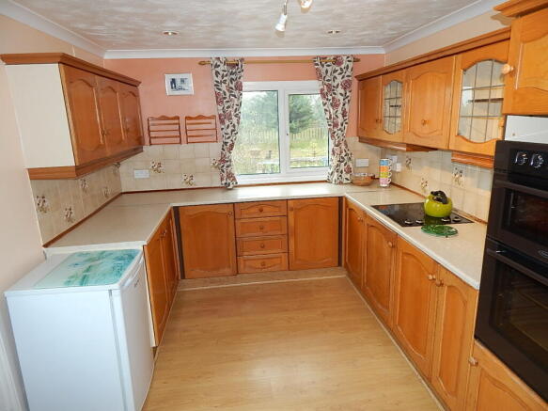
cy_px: 206
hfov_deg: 76.4
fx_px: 348
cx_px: 274
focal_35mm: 22
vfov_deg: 61.1
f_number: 3
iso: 125
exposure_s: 1/30
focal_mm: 4
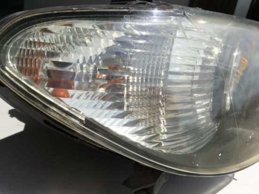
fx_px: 217
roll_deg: -11.5
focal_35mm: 29
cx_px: 130
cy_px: 97
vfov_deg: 48.3
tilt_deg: -22.3
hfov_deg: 61.6
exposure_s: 1/2849
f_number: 2.2
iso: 25
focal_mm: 4.15
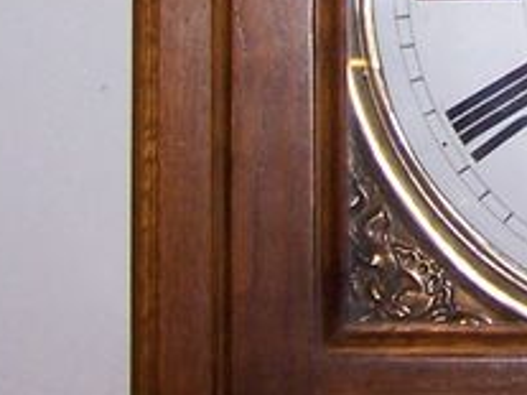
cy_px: -219
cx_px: 827
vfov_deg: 7.9
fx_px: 2800
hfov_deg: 10.3
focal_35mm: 184
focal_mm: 6.3
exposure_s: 1/60
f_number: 2.8
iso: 140
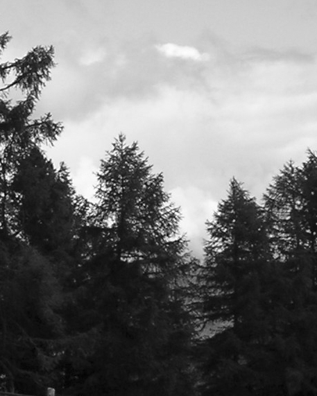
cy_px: 234
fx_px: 1559
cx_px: -257
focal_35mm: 133
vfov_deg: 14.5
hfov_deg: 10.9
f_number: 5.6
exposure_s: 1/400
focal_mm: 5.8
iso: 100
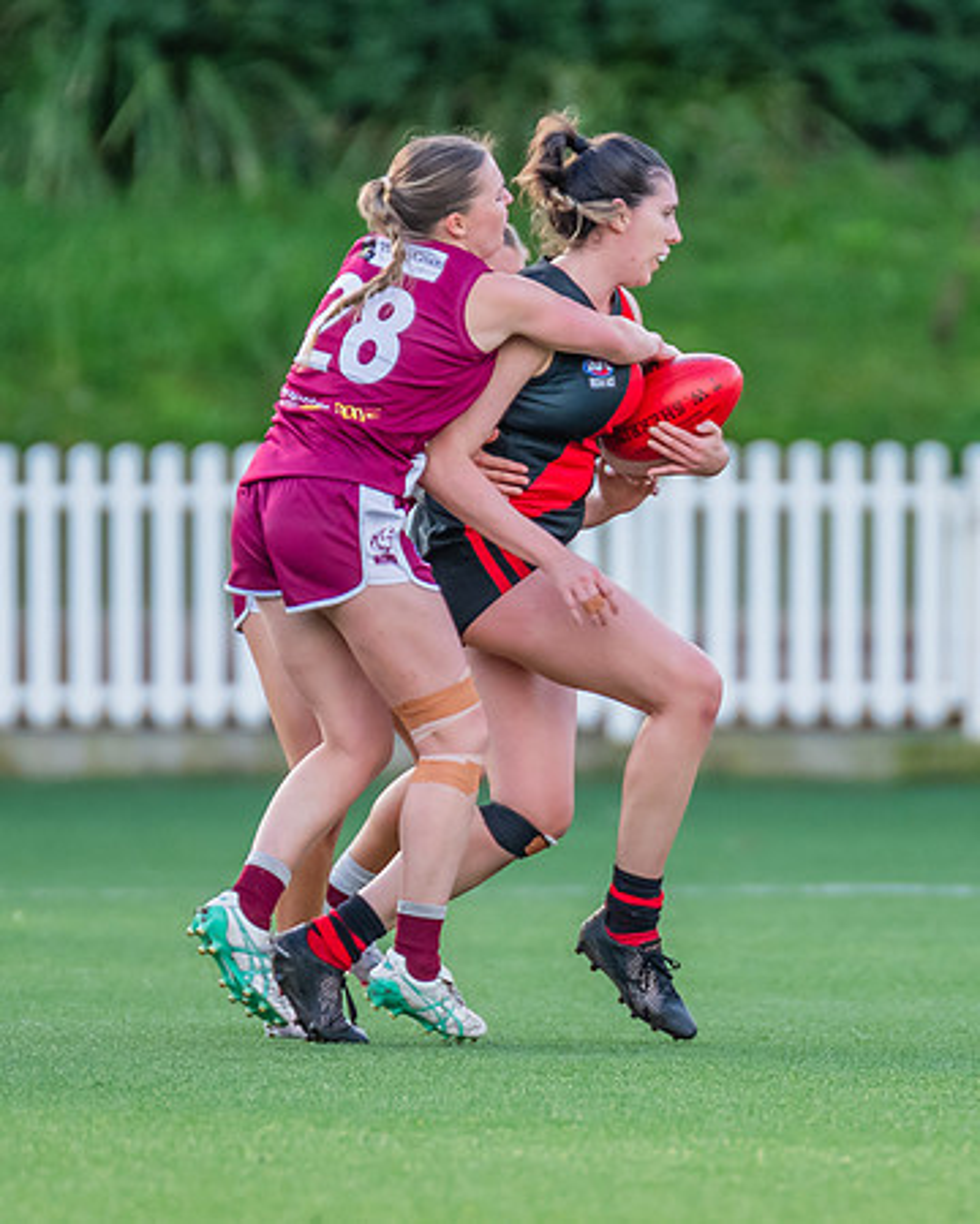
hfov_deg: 1.4
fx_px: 39217
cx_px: 616
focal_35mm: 1082
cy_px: 597
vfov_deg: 1.8
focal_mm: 420
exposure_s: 1/800
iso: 1000
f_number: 4
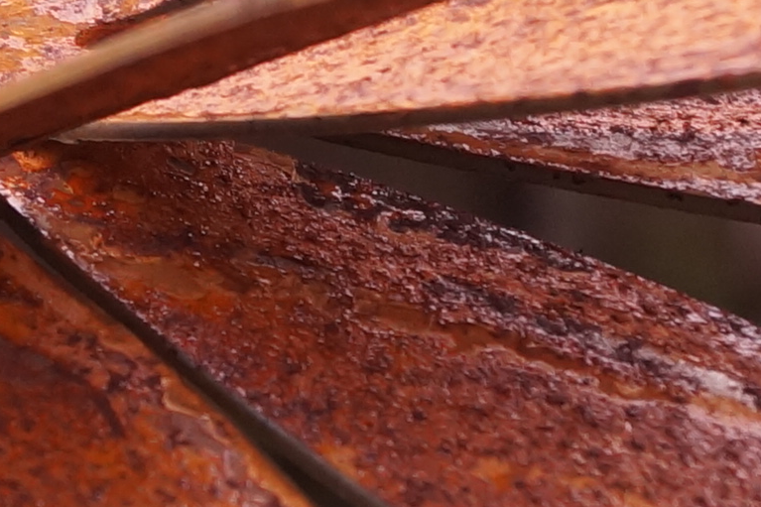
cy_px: 203
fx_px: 5410
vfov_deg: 5.4
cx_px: 122
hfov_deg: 8.0
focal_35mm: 256
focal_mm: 24
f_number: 5.6
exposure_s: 1/250
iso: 400
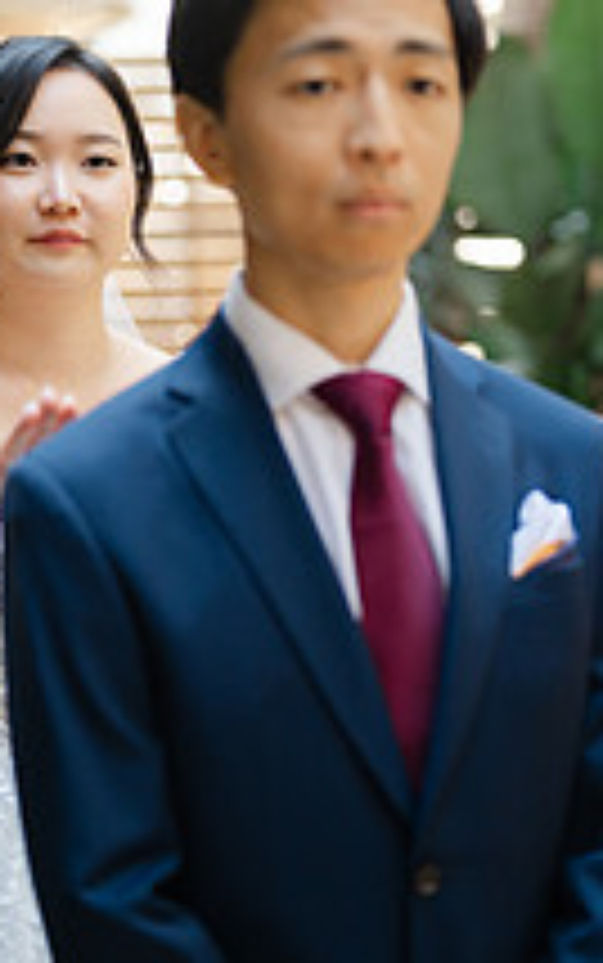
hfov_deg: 12.2
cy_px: 364
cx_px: 180
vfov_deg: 19.4
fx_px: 2810
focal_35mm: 107
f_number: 1.8
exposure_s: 1/200
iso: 125
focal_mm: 50
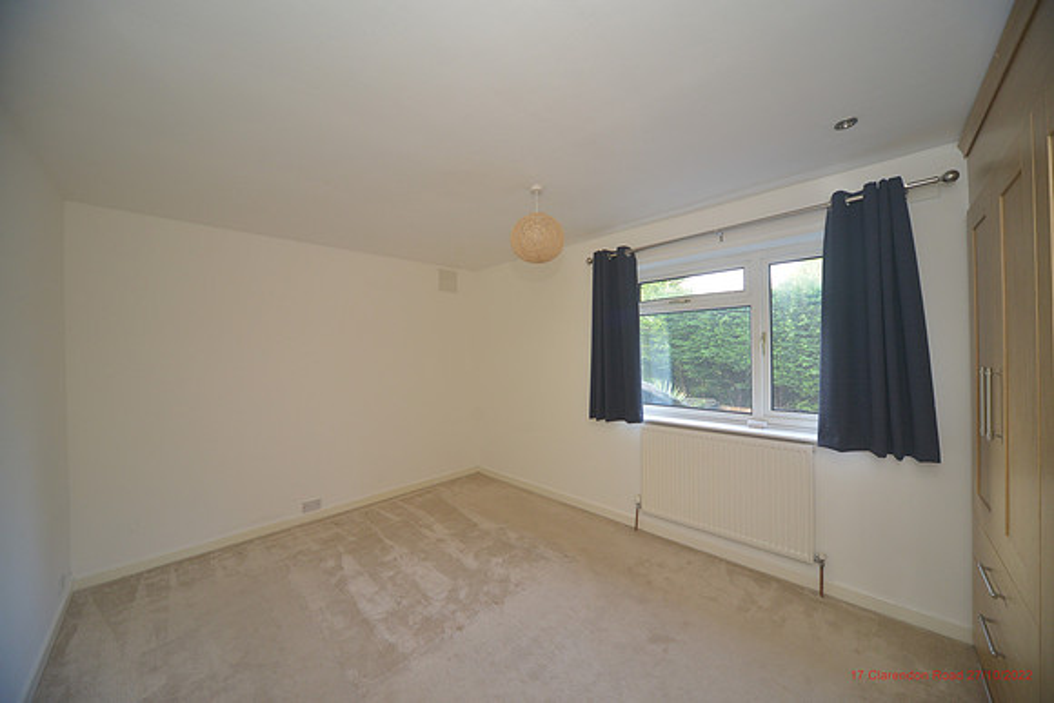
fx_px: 351
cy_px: 352
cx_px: 527
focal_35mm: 12
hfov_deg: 112.6
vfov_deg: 90.0
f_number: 5.6
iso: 1000
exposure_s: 1/80
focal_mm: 12
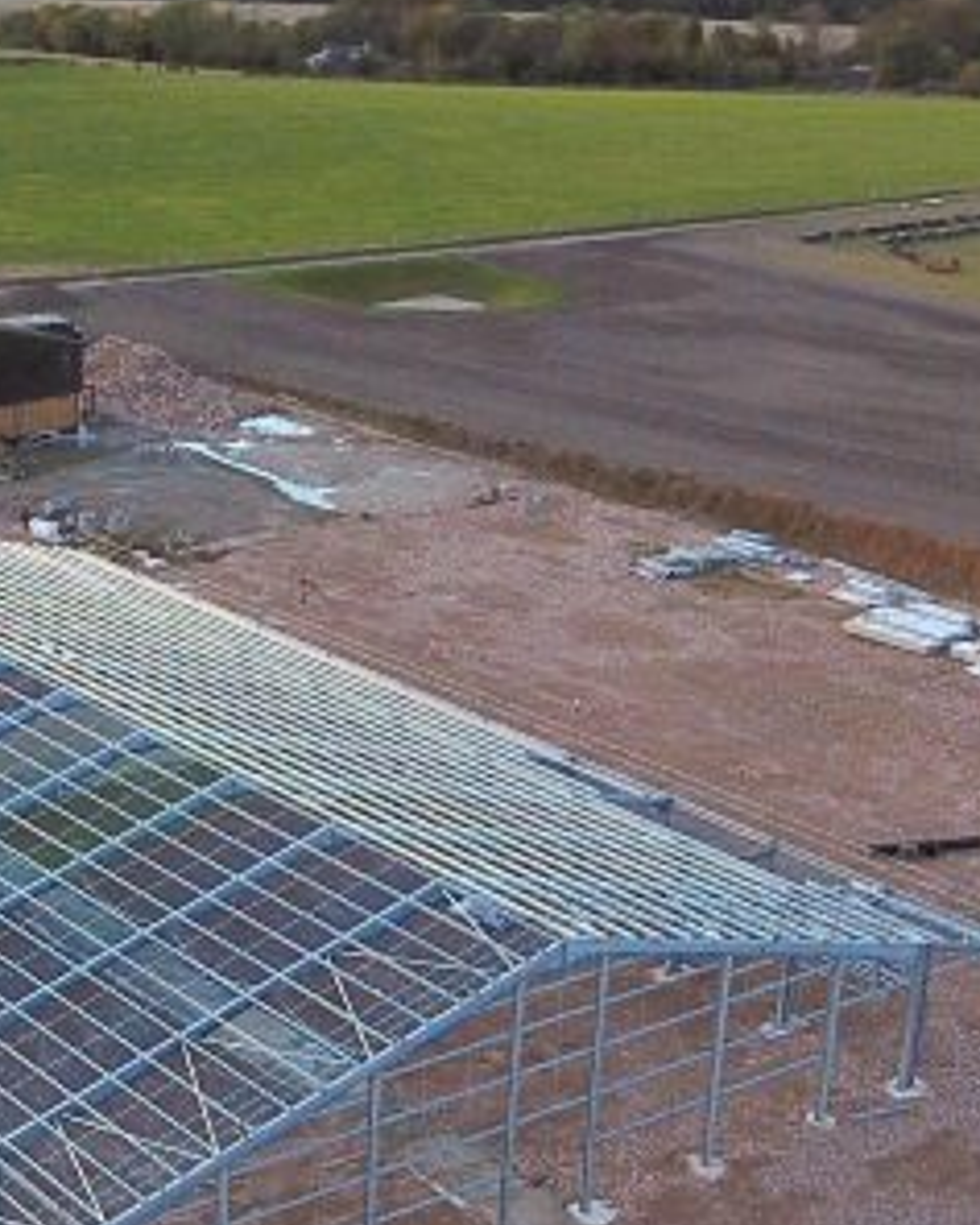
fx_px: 2392
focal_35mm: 66
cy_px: 956
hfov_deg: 22.6
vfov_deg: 28.2
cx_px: 116
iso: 100
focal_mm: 3.61
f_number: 2.8
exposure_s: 1/406
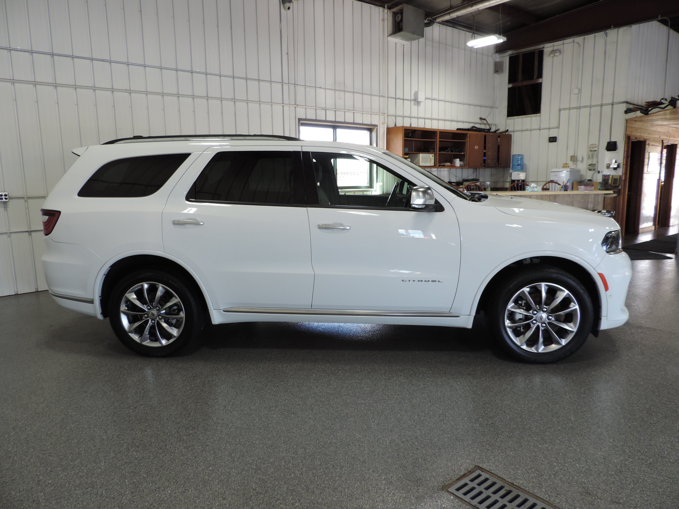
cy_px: 254
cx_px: 340
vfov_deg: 56.8
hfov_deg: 71.6
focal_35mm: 24
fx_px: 471
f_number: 3
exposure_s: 1/40
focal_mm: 4.3
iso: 80
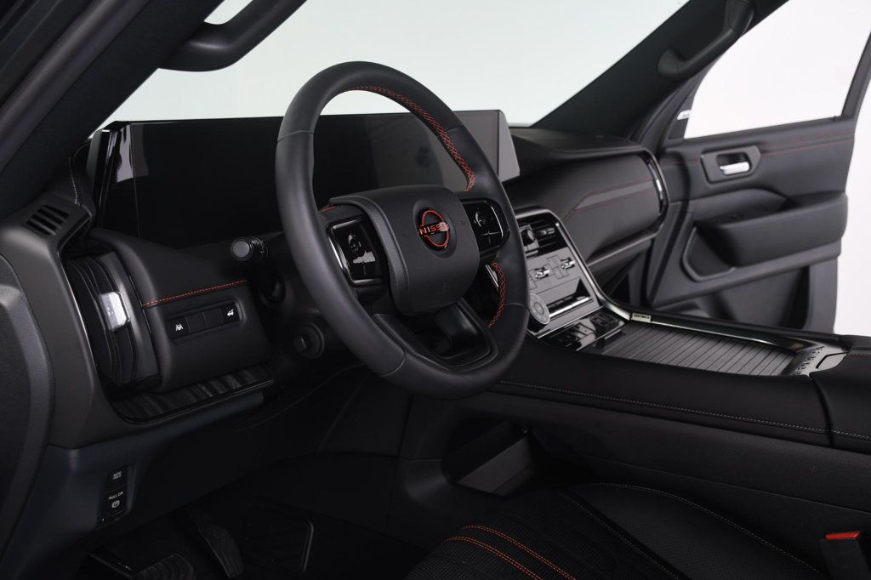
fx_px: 967
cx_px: 436
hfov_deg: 48.5
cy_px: 290
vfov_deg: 33.4
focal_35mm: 40
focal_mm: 27
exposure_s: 1/160
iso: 100
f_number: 5
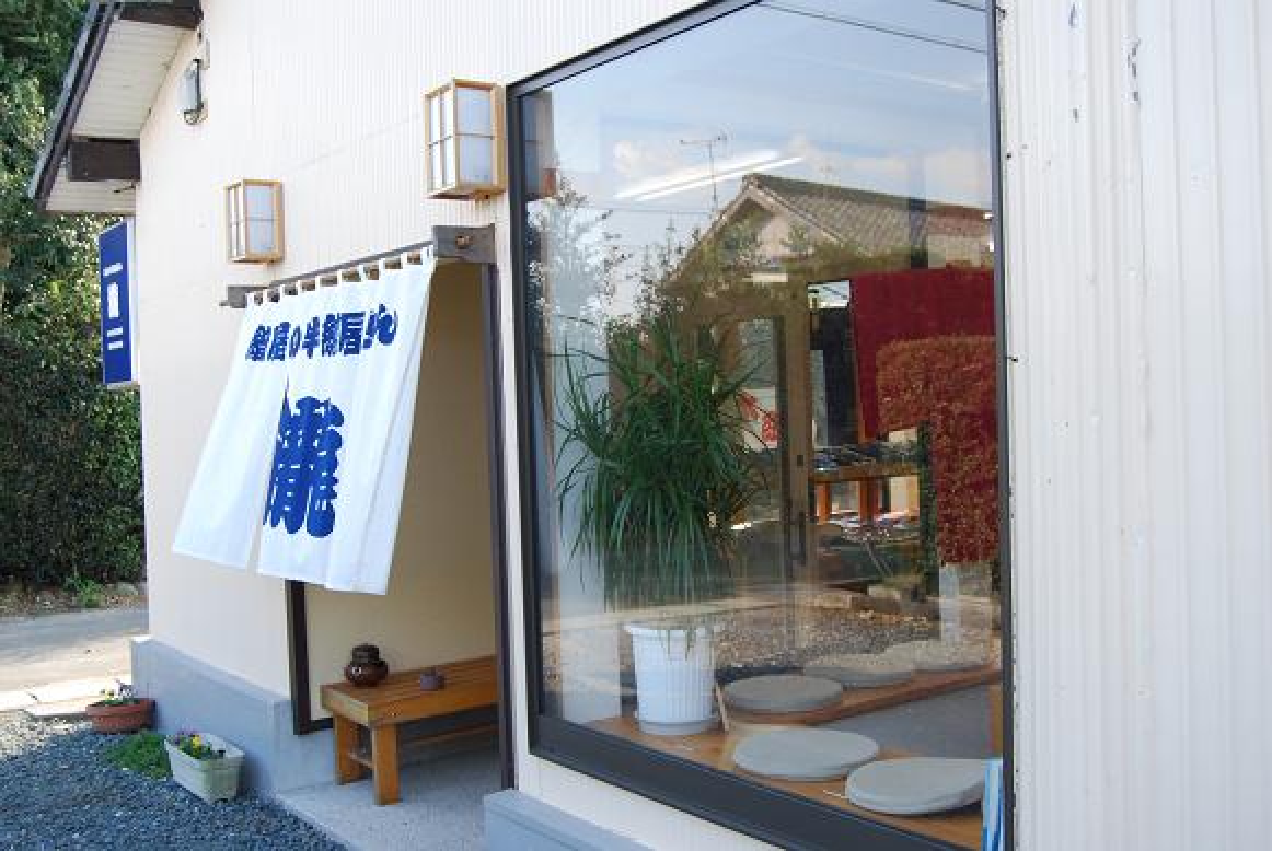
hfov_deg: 53.1
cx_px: 636
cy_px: 426
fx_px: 1274
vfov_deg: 37.0
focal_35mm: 36
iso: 200
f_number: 5
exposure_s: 1/100
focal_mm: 24
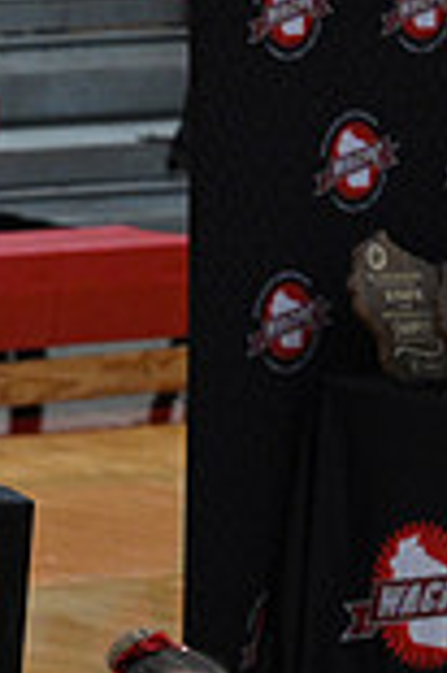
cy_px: 684
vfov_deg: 2.7
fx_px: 14018
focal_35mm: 751
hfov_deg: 1.8
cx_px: -790
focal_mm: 200
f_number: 4
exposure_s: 1/400
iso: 4000
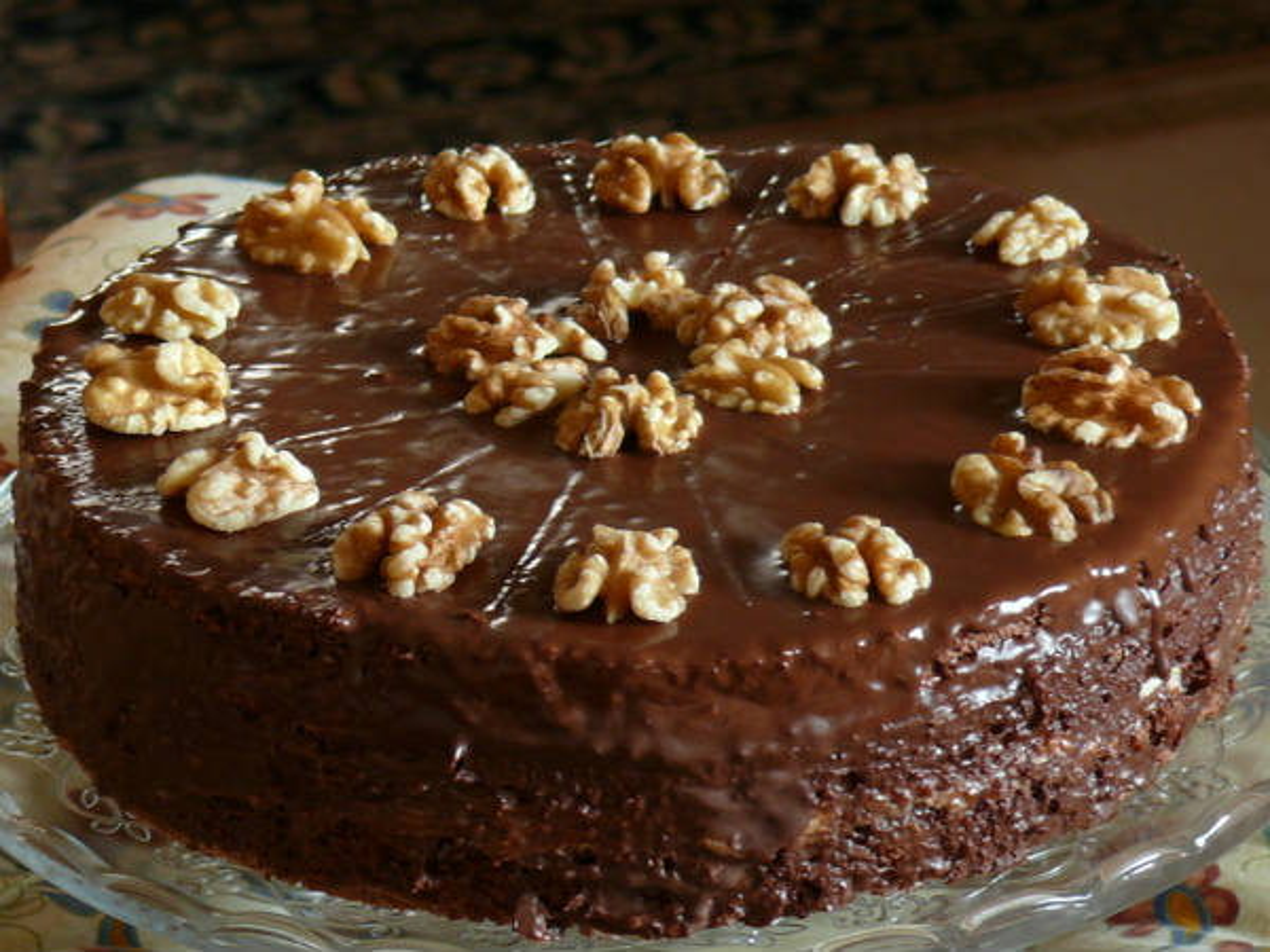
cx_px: 635
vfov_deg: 6.9
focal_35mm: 216
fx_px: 7925
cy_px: 476
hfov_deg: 9.2
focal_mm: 25.6
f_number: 3.6
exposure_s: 1.3
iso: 100
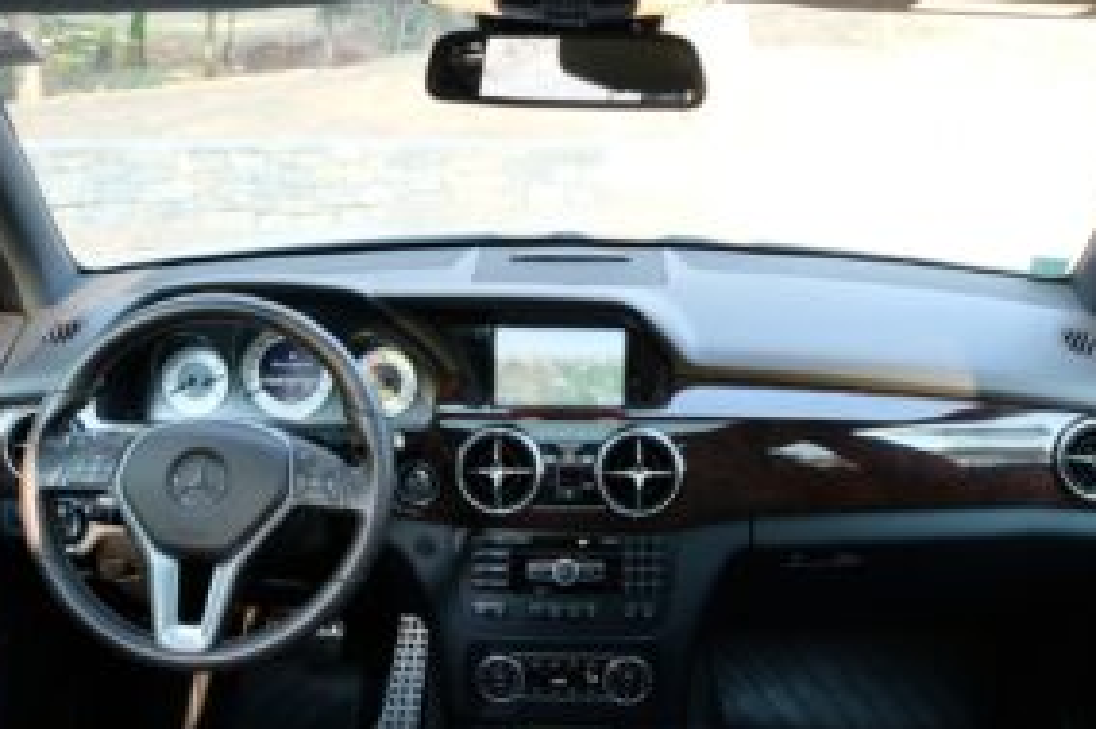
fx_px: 1156
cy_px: 359
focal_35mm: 38
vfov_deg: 35.0
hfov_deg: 50.7
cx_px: 567
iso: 500
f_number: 4
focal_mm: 16
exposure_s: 1/60
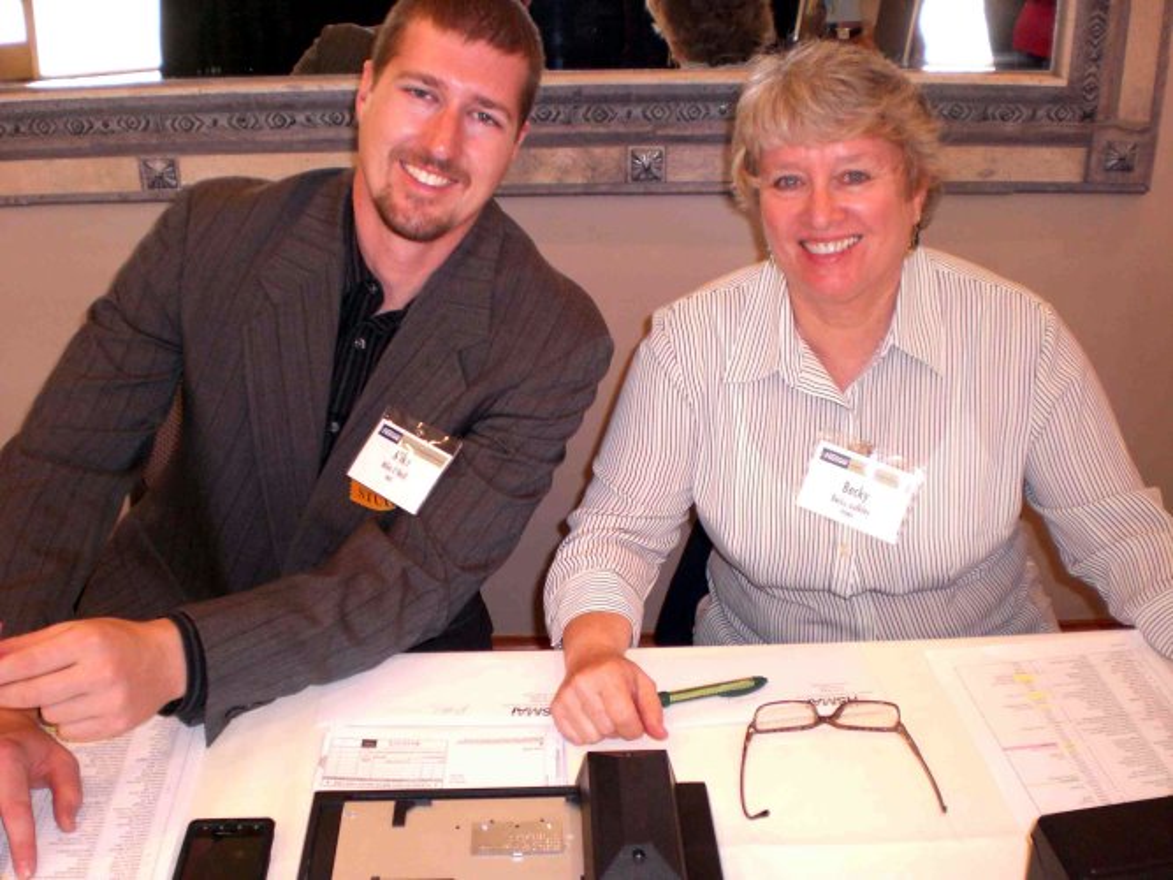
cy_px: 440
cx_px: 586
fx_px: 1287
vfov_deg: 37.7
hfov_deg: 49.0
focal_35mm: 38
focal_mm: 6.3
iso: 200
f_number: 3.1
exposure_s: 1/60
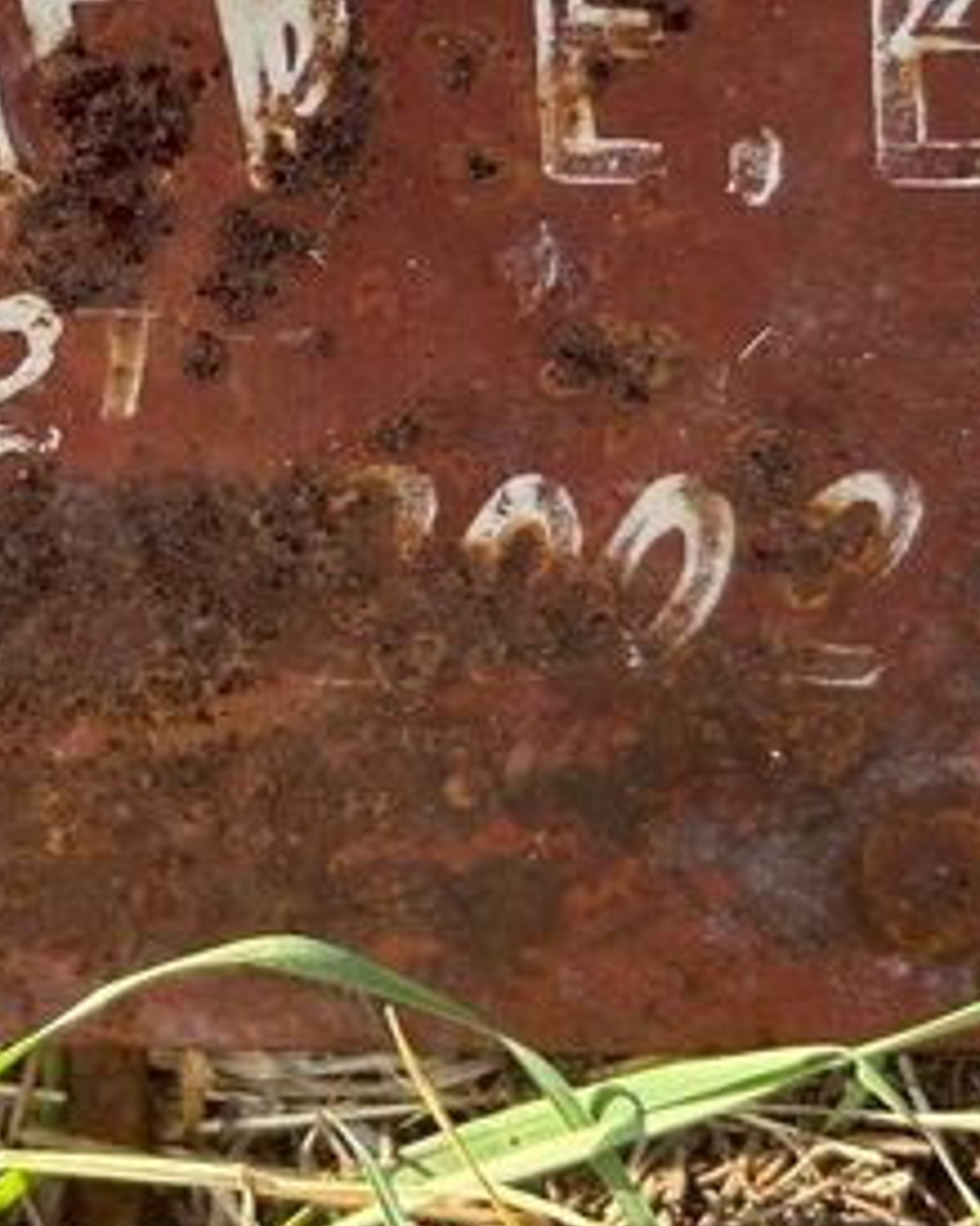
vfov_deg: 25.0
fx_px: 2684
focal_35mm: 74
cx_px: 40
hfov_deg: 20.2
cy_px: 125
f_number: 1.5
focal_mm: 5.7
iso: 50
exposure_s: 1/533
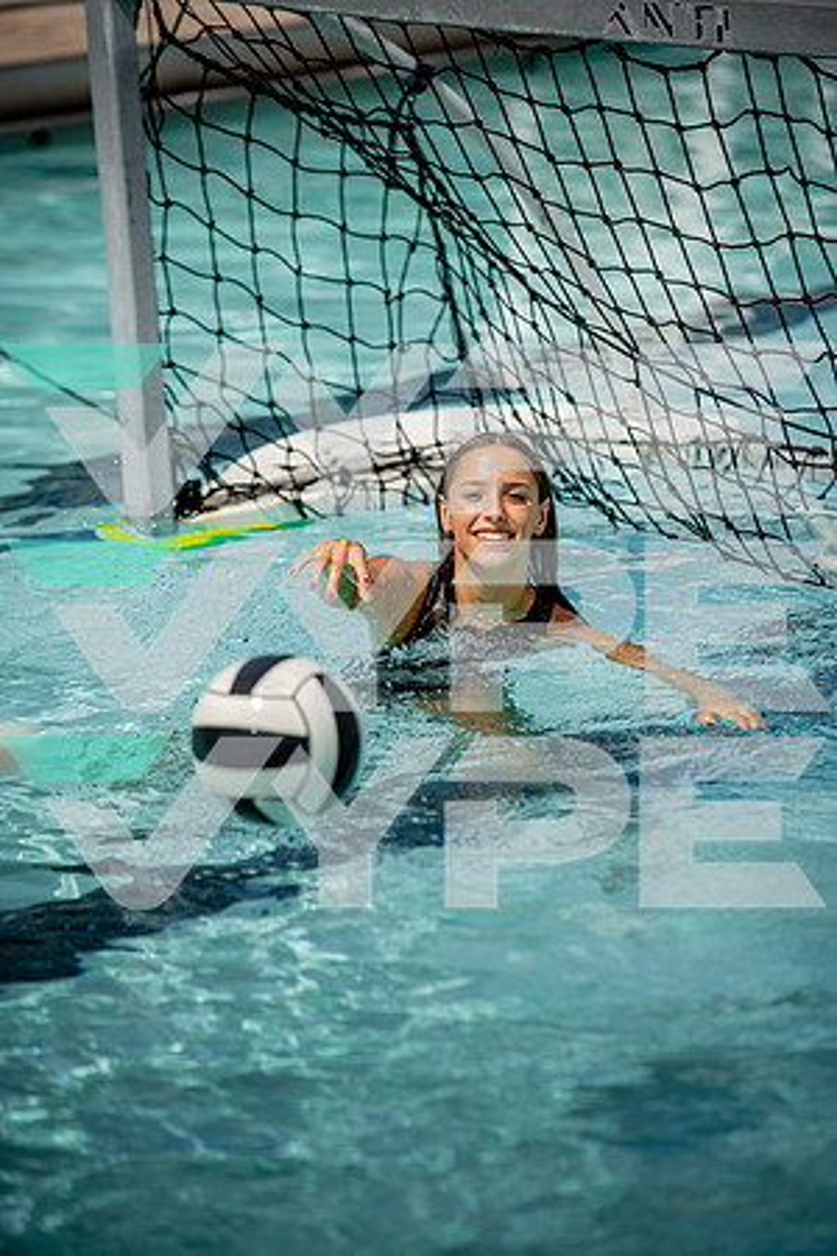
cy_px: 628
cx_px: 418
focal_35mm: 168
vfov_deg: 12.2
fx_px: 5859
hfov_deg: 8.2
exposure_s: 1/1250
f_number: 3.5
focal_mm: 168
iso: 50
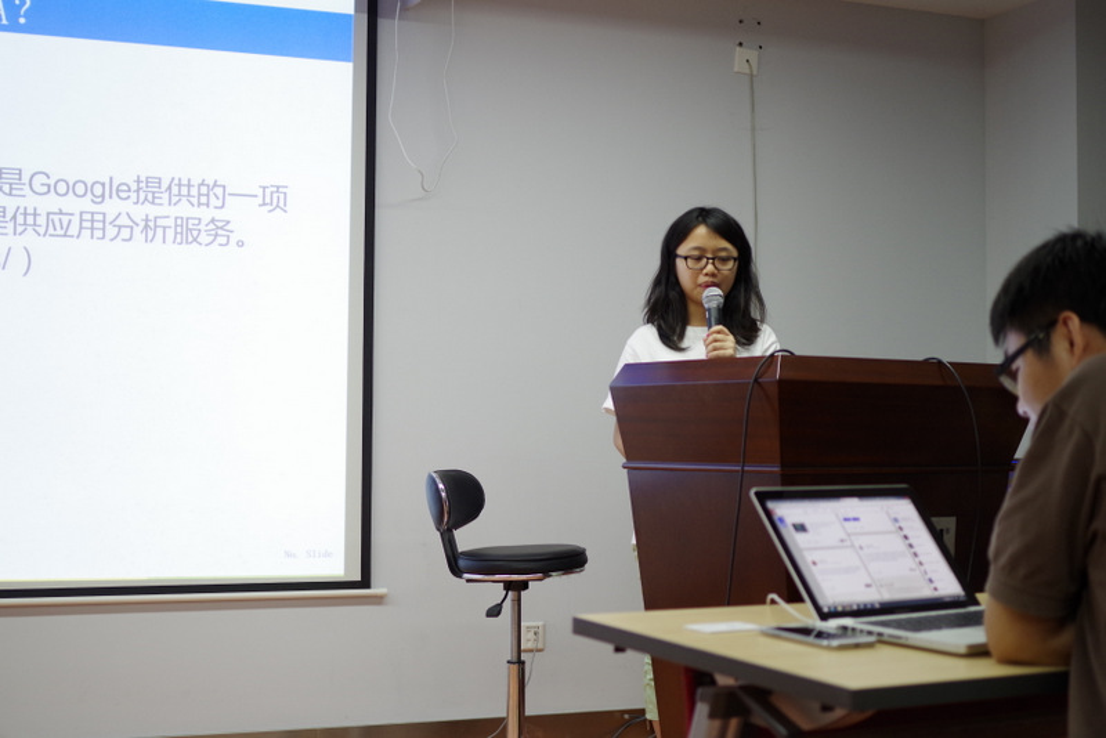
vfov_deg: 26.0
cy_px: 369
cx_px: 553
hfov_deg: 38.2
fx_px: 1598
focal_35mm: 52
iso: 400
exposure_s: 1/60
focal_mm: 35
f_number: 2.4
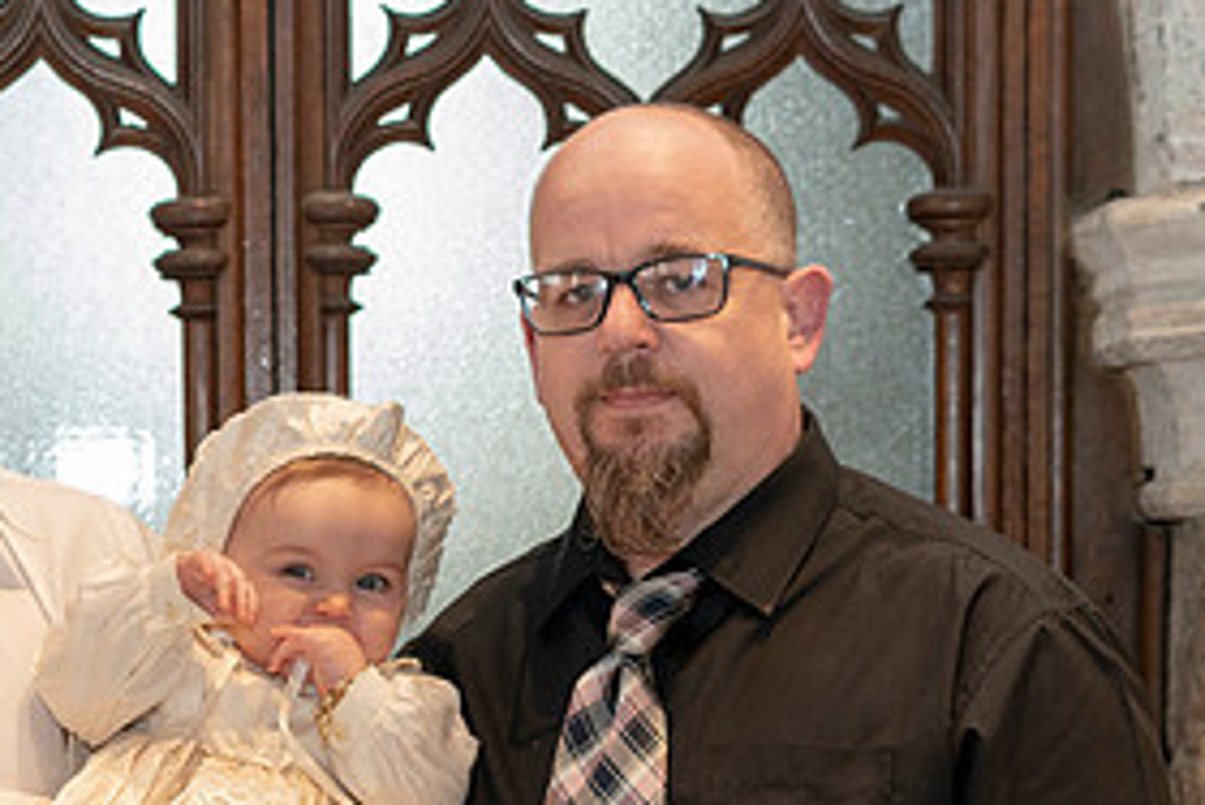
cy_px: 781
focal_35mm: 114
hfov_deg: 17.9
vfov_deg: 11.9
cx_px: 349
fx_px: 3818
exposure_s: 1/160
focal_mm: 55
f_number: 4
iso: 2500
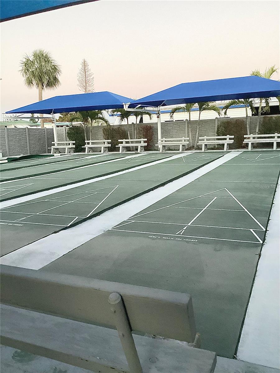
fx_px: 334
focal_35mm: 31
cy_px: 186
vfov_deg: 58.4
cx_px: 140
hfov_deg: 45.4
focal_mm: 3.3
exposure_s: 1/60
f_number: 2.4
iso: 250
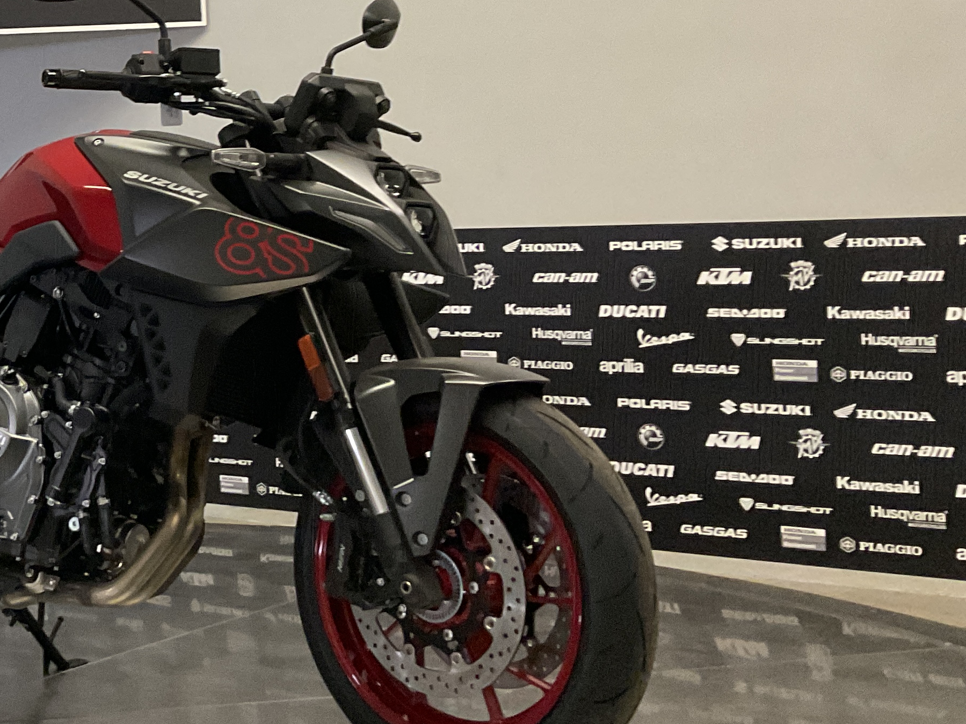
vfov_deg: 22.3
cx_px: -97
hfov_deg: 27.3
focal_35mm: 65
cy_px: 170
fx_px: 1814
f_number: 1.8
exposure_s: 1/60
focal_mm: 3
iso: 160
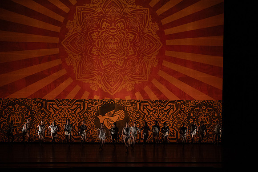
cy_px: 86
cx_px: 129
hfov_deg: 20.4
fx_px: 717
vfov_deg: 13.7
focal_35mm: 100
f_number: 6.3
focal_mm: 100
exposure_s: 1/400
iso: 6400
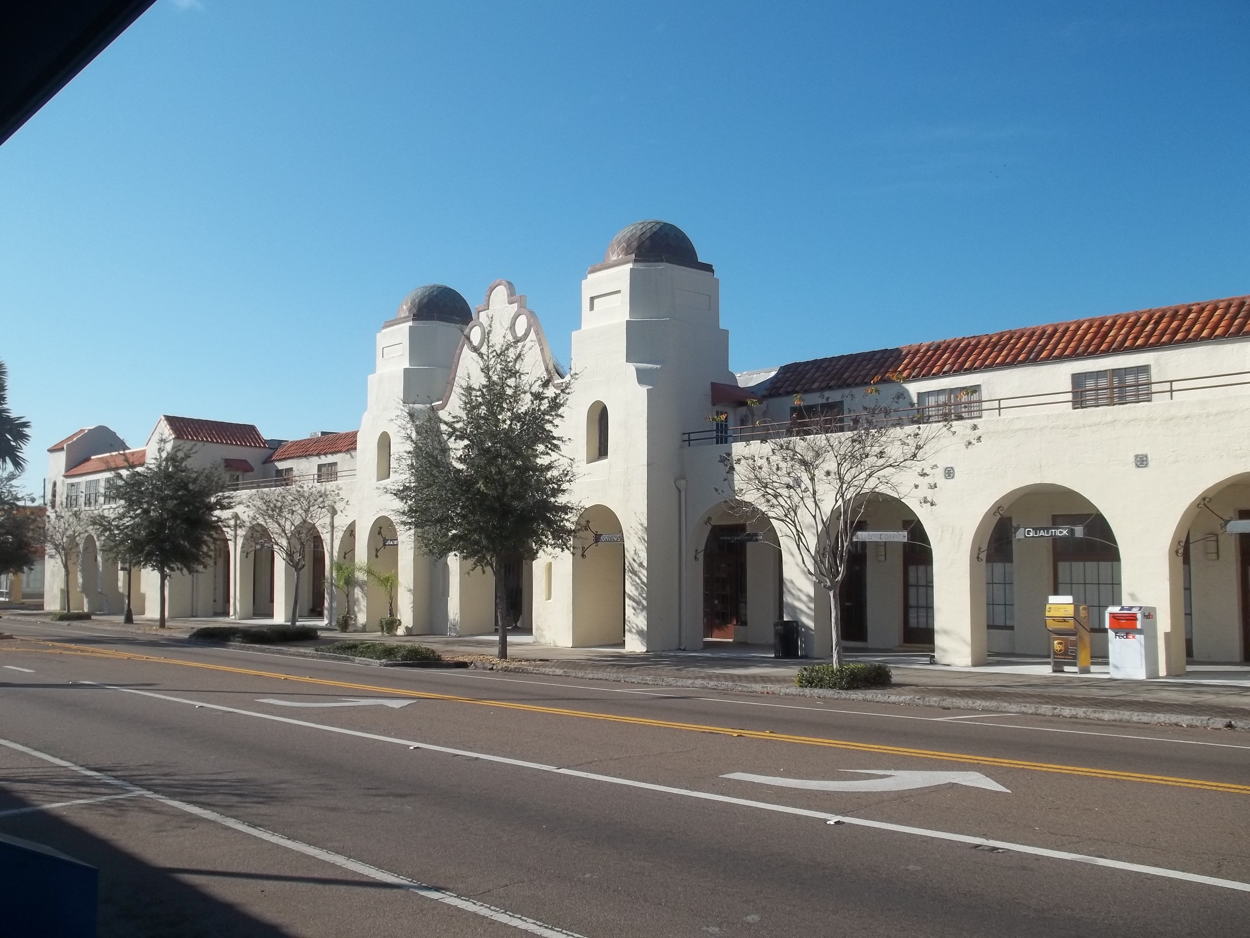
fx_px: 1192
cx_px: 625
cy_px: 469
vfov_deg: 42.9
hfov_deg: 55.4
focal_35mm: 33
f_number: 8
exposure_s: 1/200
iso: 64
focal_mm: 5.9
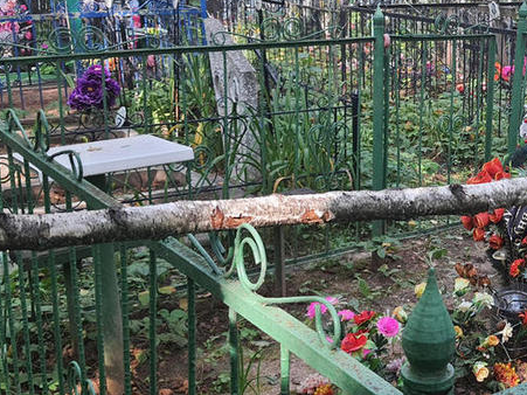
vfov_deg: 24.7
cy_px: 134
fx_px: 898
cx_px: 515
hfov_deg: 30.6
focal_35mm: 59
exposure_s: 1/100
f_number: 1.7
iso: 50
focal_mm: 4.32
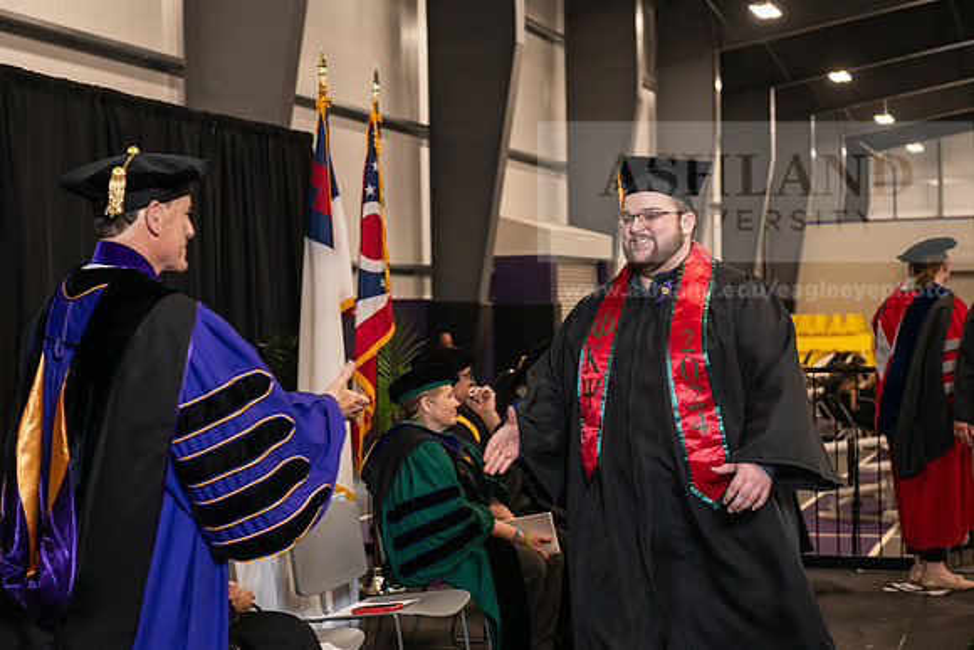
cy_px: 325
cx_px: 487
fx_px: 1786
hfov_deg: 30.5
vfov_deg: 20.6
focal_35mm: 66
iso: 1600
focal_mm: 66
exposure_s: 1/125
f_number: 5
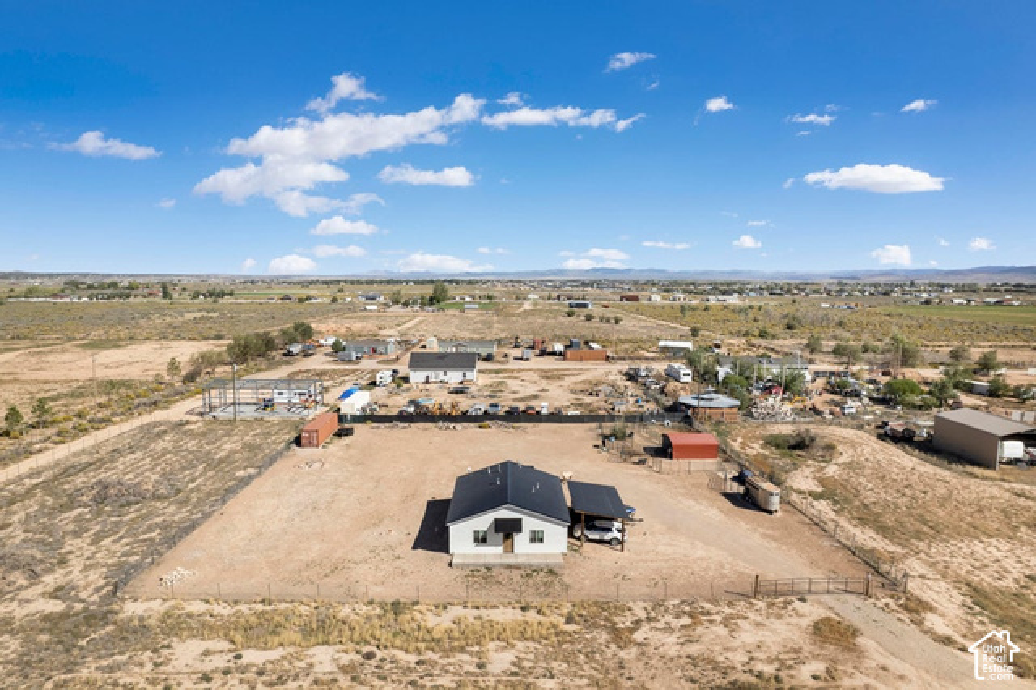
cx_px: 518
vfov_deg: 57.2
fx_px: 633
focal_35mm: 22
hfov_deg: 78.6
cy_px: 345
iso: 100
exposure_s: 1/180
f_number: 2.8
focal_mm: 8.38
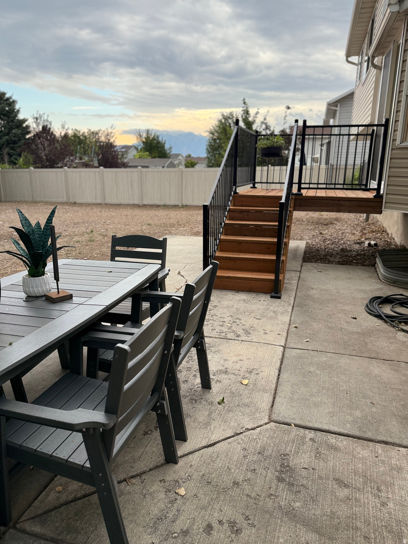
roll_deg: -0.6
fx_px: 377
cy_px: 272
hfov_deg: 56.8
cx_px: 204
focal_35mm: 24
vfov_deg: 71.6
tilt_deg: -14.9
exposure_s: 1/256
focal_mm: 6.76
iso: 100
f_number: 1.78
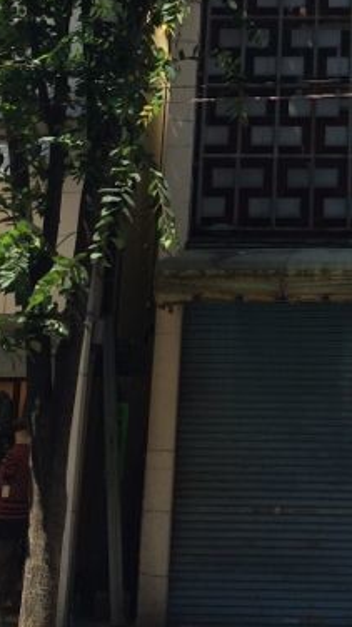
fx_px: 1080
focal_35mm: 65
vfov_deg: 31.6
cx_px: 382
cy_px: 133
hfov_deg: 17.9
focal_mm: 4.12
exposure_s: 1/933
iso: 32
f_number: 2.2
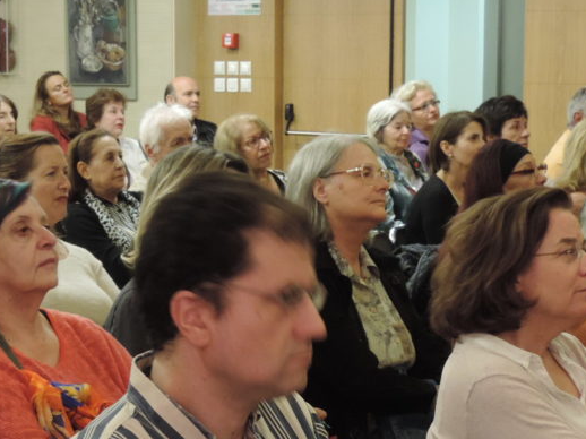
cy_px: 267
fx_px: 1574
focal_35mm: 93
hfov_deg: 20.8
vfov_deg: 15.9
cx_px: 113
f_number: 3.5
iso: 500
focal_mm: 8.3
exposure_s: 1/13
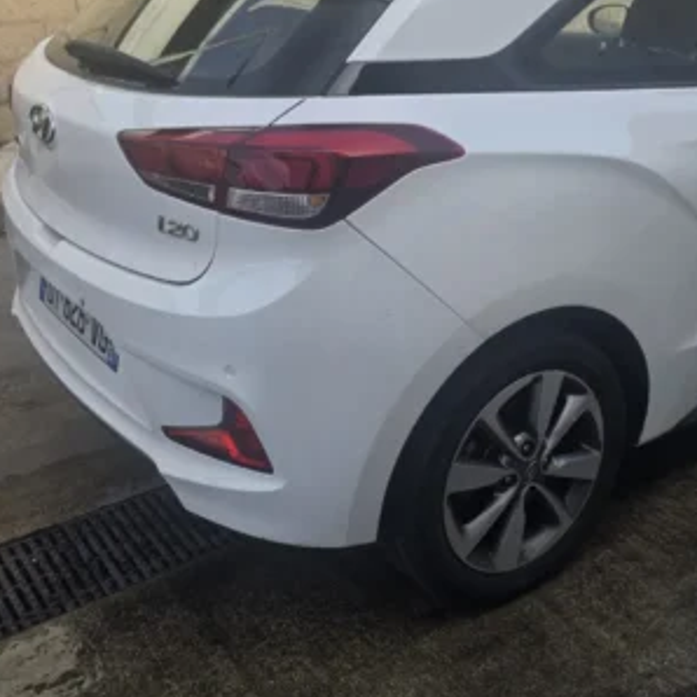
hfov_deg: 39.8
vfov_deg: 40.8
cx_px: 526
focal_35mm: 41
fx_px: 934
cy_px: 283
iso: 12
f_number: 1.7
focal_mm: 6.3
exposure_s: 1/205
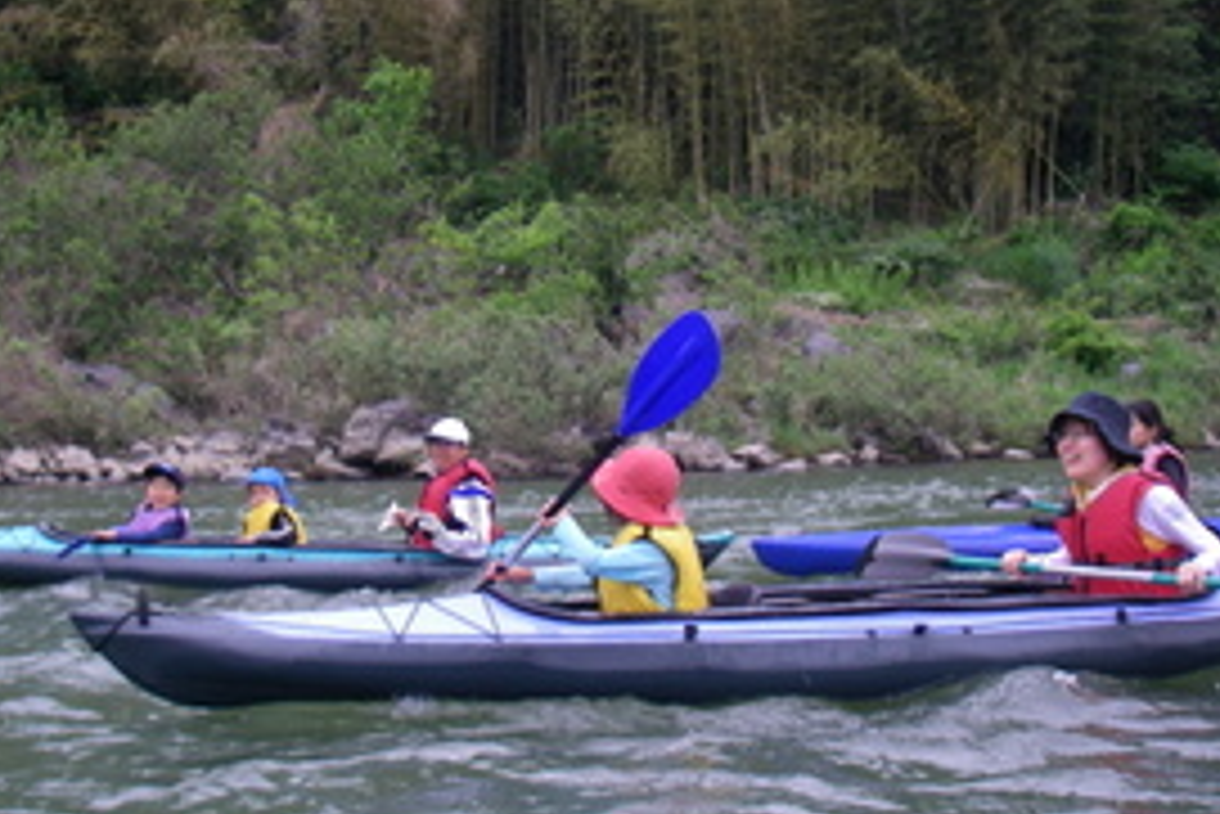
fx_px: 1729
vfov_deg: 26.5
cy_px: 362
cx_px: 536
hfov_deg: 38.8
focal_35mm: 51
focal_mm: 6.3
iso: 64
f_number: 3.3
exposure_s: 1/200
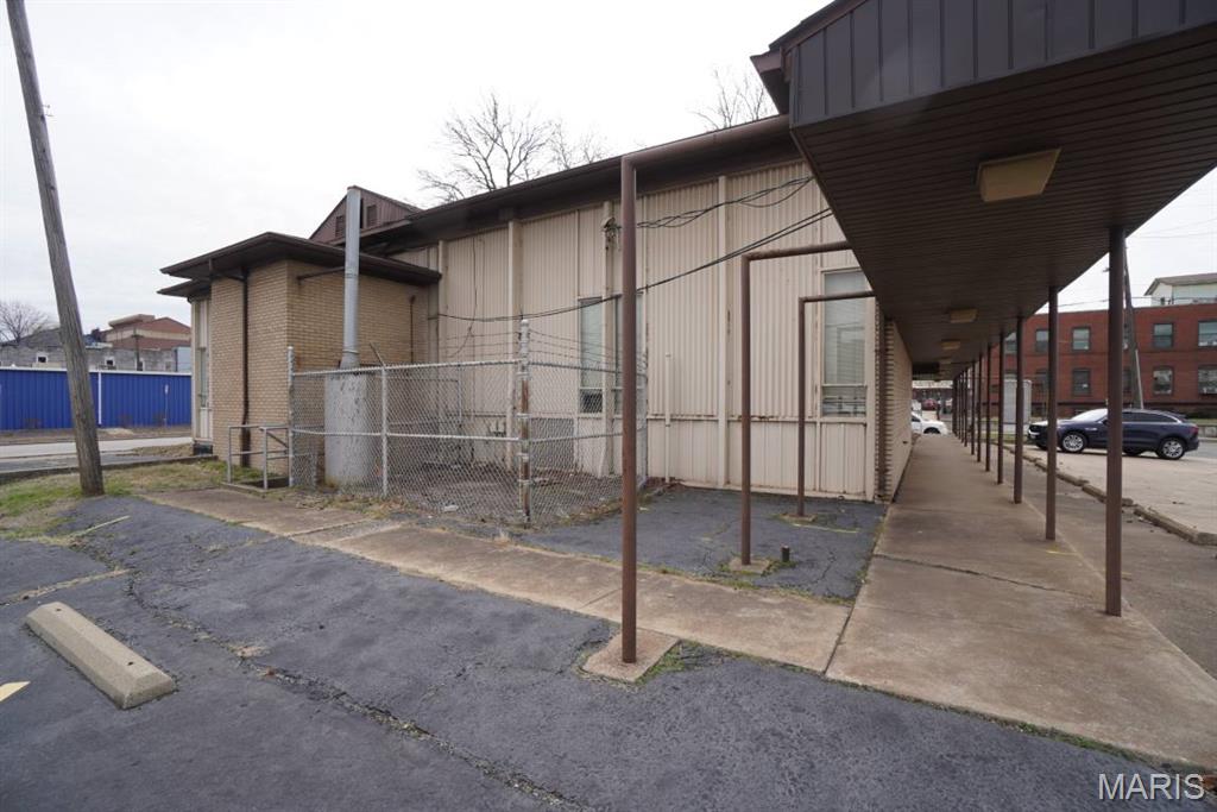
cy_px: 406
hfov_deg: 100.4
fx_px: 507
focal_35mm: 15
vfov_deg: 77.3
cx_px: 608
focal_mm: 10
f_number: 5.6
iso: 100
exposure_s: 1/125
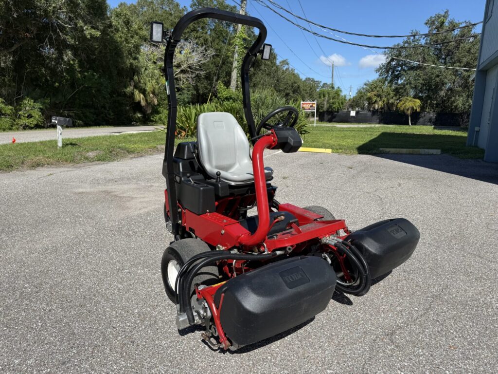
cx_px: 249
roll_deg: -0.6
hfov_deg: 71.6
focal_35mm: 24
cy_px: 187
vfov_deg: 56.8
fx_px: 345
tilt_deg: -11.4
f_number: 1.78
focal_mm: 6.76
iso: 80
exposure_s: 1/3759
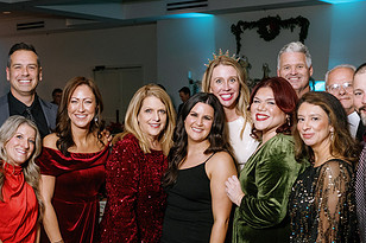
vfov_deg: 20.5
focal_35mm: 66
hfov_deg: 30.5
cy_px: 172
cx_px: 163
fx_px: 671
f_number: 4
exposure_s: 1/100
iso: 1000
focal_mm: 35
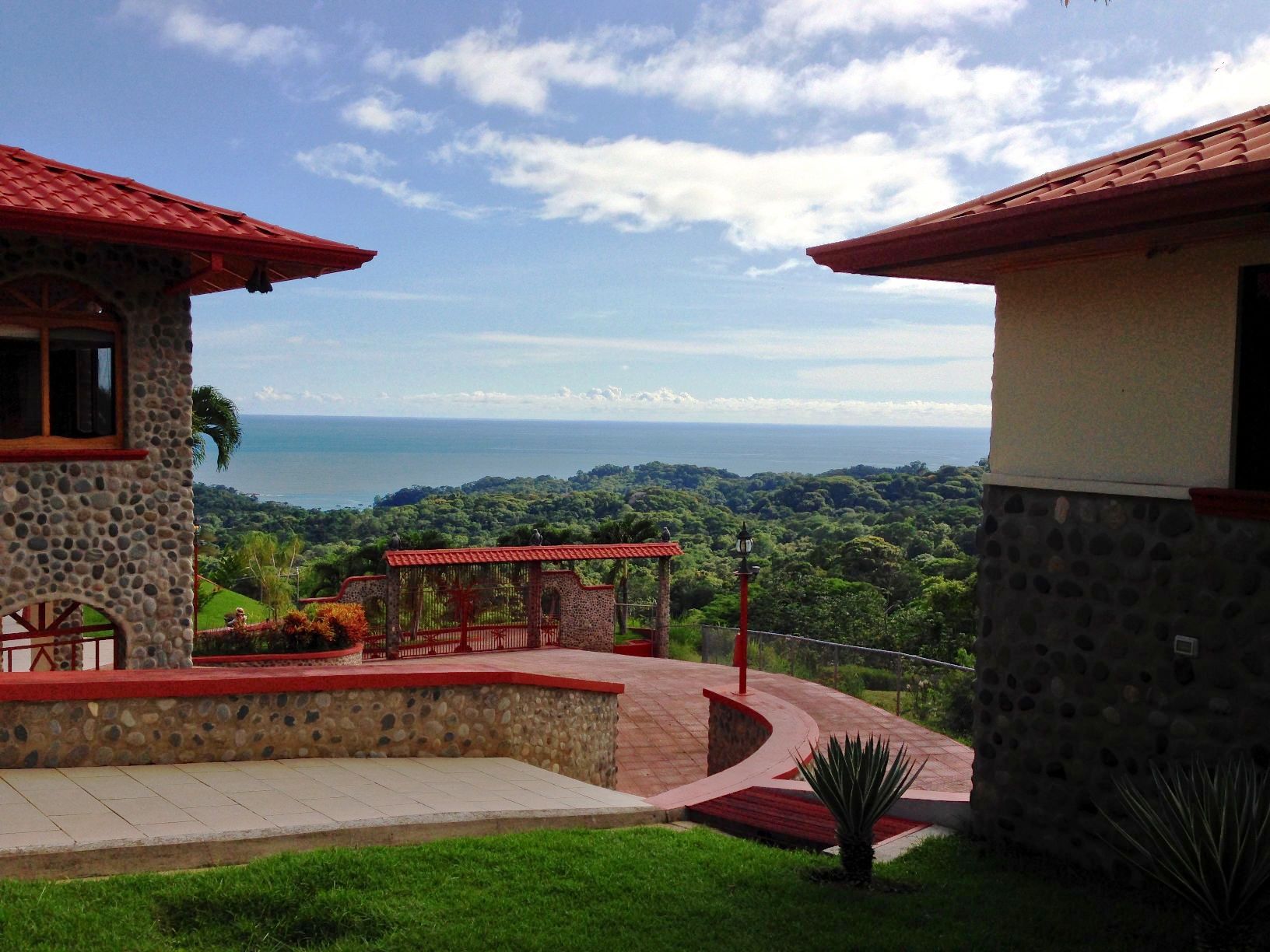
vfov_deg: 42.9
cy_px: 476
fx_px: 1211
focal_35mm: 33
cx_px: 635
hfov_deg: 55.4
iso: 50
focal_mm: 4.13
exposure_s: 1/2358
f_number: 2.4
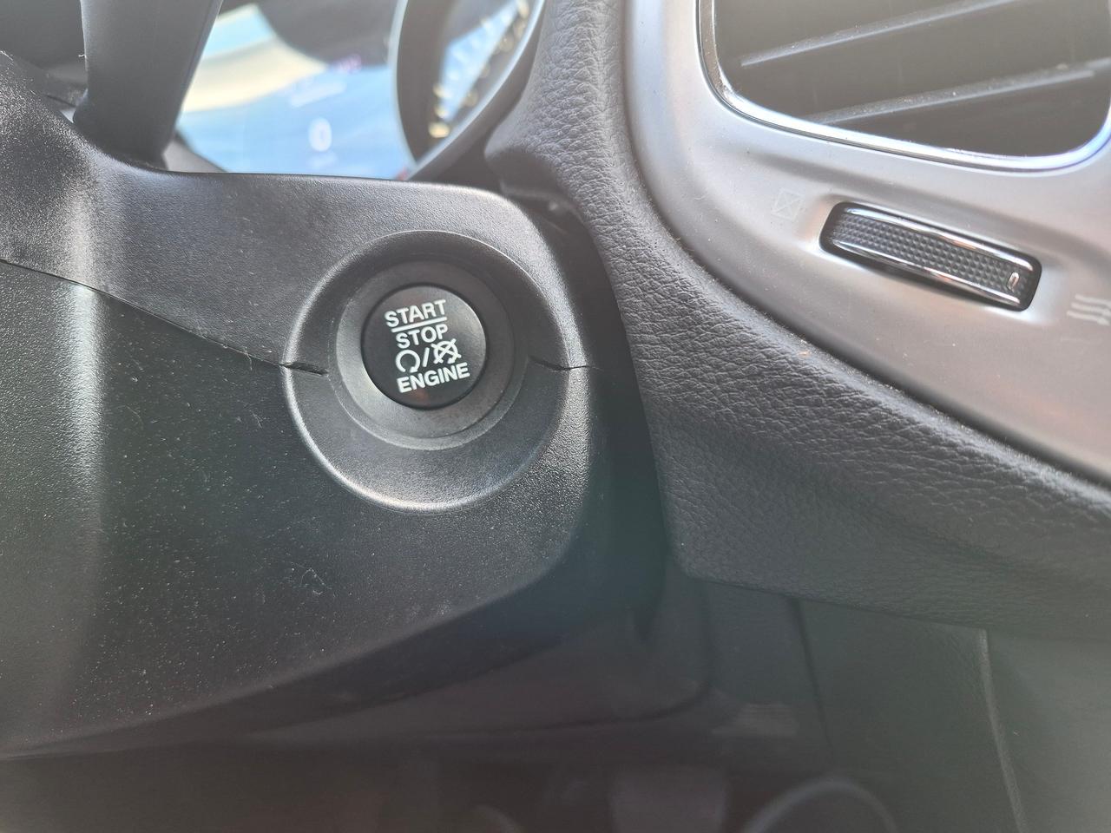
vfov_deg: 58.9
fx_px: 738
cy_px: 416
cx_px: 556
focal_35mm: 23
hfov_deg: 73.9
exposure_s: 1/120
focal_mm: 5.4
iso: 200
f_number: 1.8
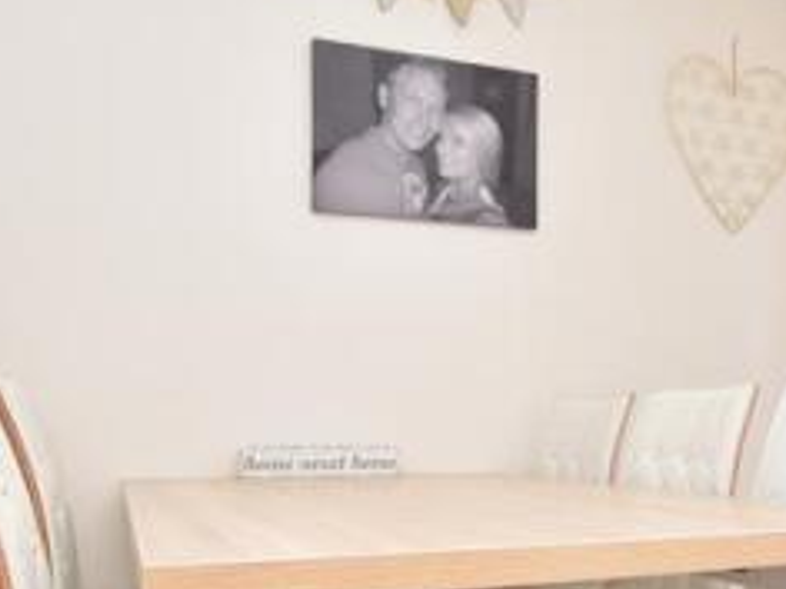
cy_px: 424
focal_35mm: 40
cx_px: 609
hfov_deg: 44.9
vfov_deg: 35.3
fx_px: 908
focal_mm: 10
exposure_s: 1/20
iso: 320
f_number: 9
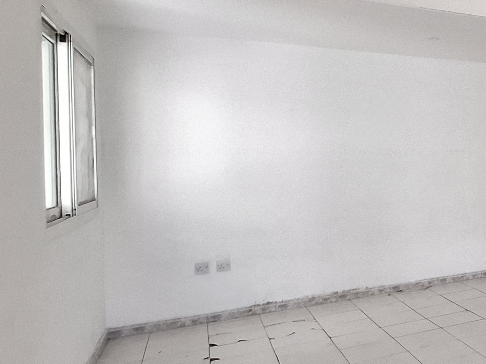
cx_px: 635
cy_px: 153
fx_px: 519
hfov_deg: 34.7
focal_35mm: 37
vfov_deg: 38.6
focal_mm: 1.74
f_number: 2.2
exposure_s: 1/50
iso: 100
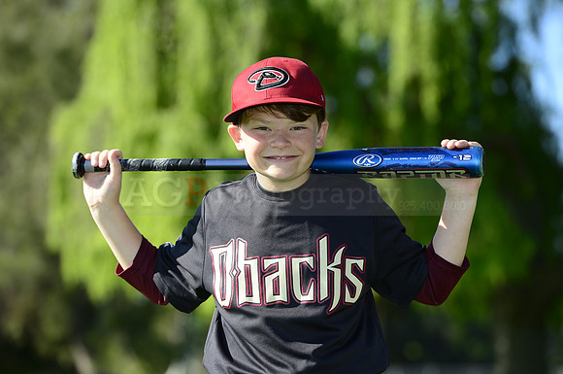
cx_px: 282
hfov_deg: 11.4
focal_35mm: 180
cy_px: 187
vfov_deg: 7.6
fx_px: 2811
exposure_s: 1/500
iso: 200
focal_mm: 180
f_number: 5.6
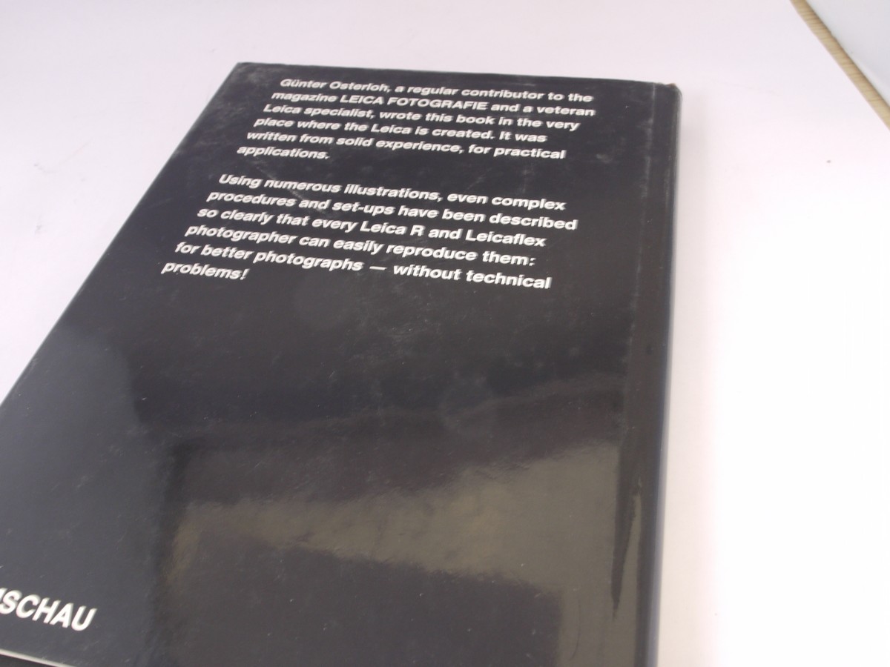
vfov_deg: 44.2
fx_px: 823
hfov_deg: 56.8
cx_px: 445
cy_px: 334
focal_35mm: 32
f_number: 10
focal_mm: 16
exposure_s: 1/3.2
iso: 400
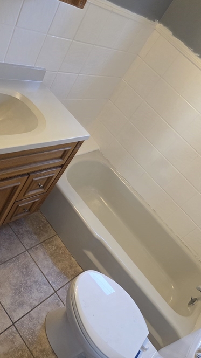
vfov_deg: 66.0
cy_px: 194
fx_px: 275
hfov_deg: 40.0
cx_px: 82
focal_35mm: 29
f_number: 1.7
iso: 400
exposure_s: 1/120
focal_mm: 6.3
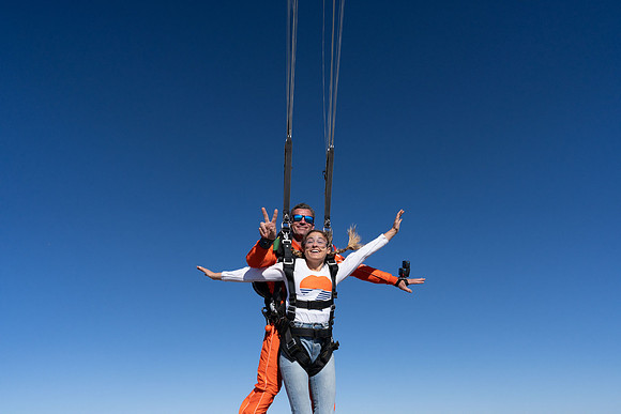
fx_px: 414
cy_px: 207
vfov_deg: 53.2
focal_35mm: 24
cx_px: 310
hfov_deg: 73.7
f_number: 13
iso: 800
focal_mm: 24
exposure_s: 1/2000
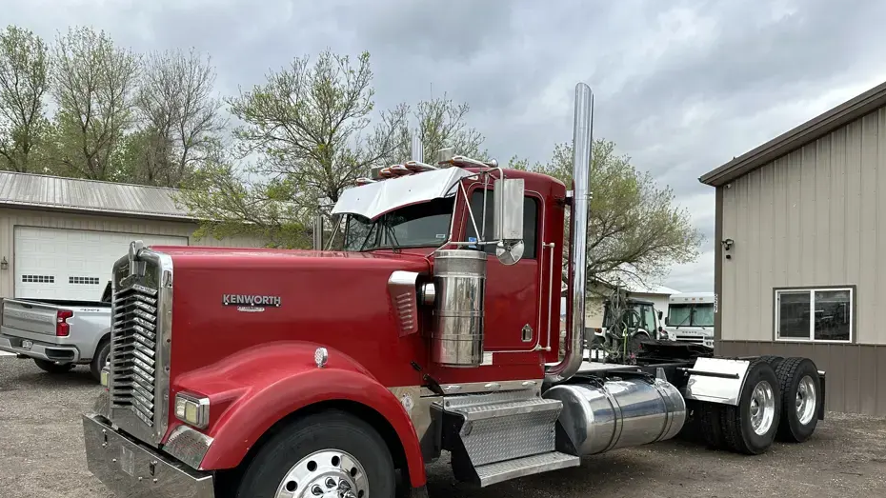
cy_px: 328
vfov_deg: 42.4
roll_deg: -1.1
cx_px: 446
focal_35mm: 27
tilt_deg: -1.7
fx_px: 634
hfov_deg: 69.9
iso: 80
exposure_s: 1/2660
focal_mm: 6.86
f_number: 1.78
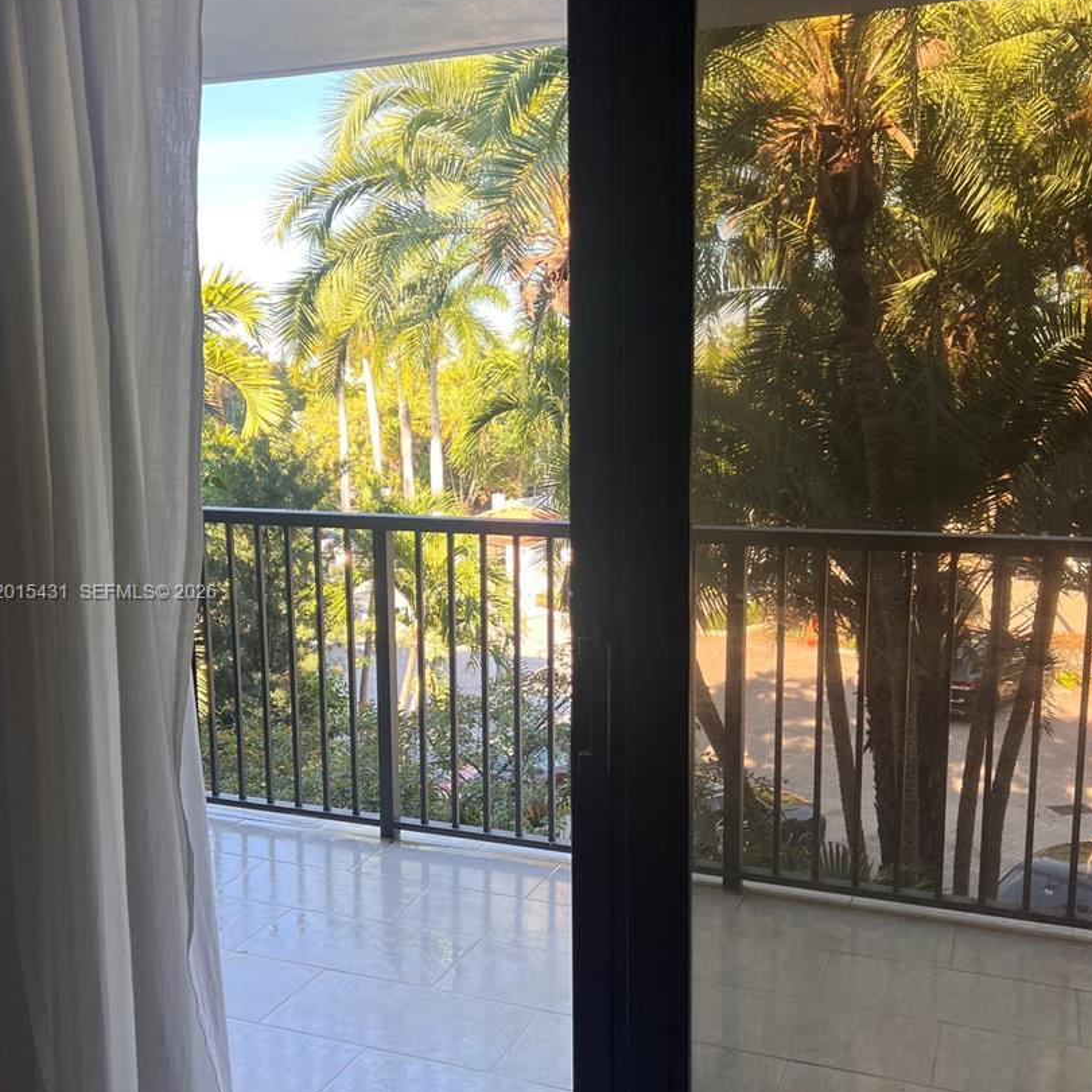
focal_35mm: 34
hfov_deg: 48.4
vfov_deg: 48.4
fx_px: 1213
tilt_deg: -6.2
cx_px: 574
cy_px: 594
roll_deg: +1.3
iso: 50
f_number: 1.5
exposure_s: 1/307
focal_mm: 5.7
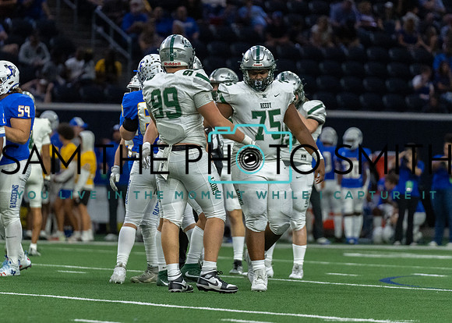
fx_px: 4020
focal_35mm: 313
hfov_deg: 6.4
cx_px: 183
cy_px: 165
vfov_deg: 4.6
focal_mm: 200
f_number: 2.8
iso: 4000
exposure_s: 1/1250
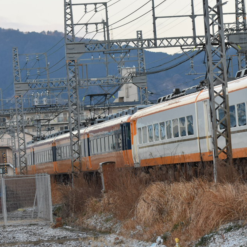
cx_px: 187
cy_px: 126
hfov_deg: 6.5
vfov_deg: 6.5
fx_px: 2162
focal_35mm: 268
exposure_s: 1/1000
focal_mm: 105
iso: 800
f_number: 4
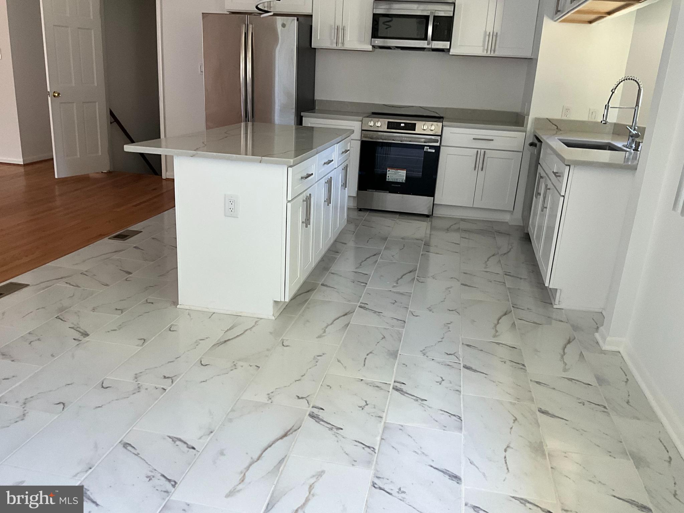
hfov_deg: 61.7
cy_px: 256
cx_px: 342
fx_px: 573
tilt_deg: -18.0
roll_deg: -3.8
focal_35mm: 29
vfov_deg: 48.2
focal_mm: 3
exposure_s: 1/60
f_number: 1.8
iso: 80
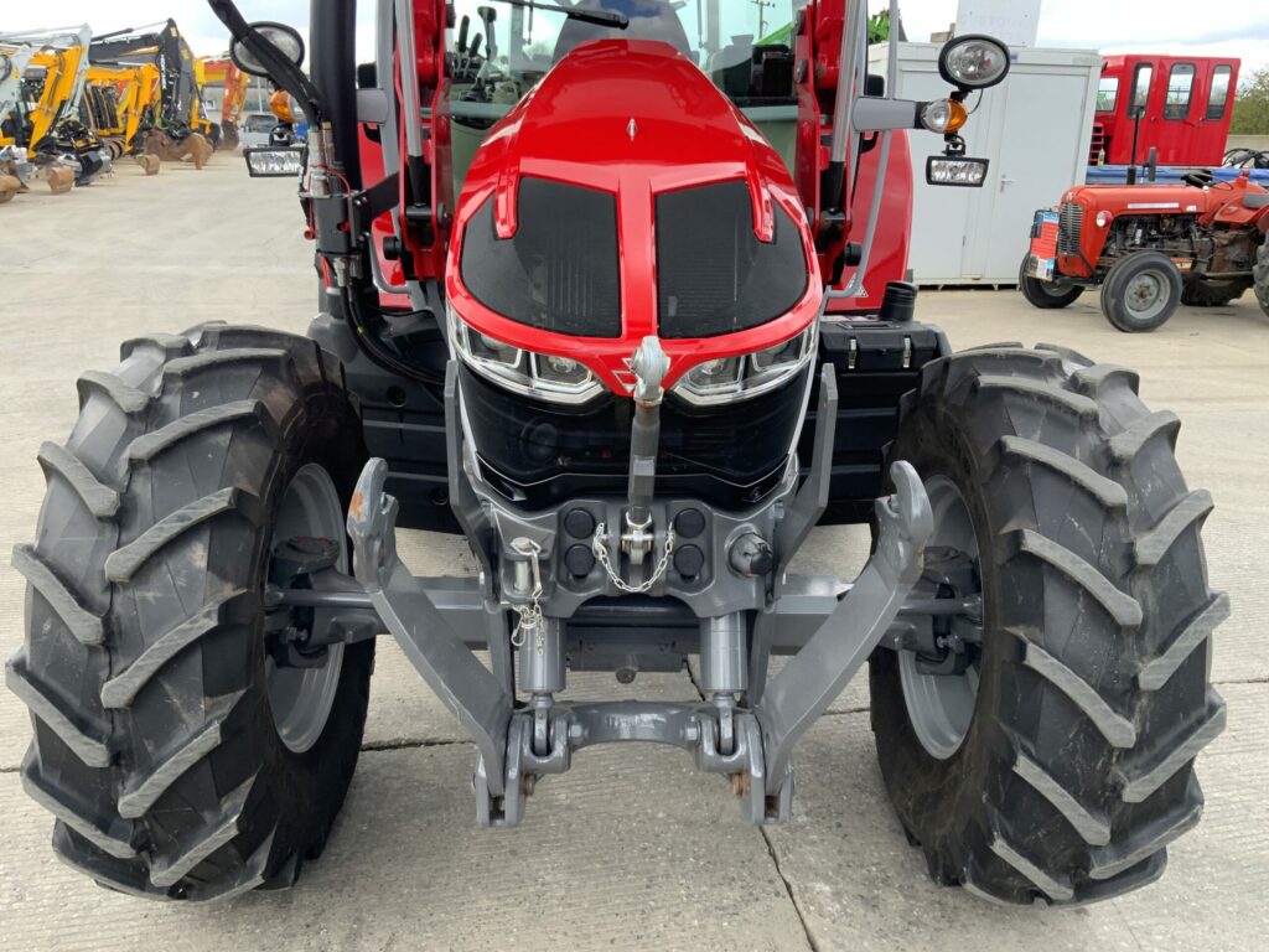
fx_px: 1063
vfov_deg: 48.2
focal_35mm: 29
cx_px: 634
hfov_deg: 61.7
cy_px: 476
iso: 16
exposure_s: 1/122
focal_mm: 3
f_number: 1.8
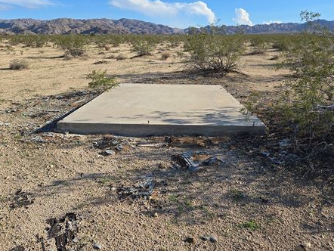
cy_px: 121
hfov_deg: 67.3
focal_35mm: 26
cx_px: 170
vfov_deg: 53.1
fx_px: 251
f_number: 1.8
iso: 25
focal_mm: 5.4
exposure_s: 1/1563
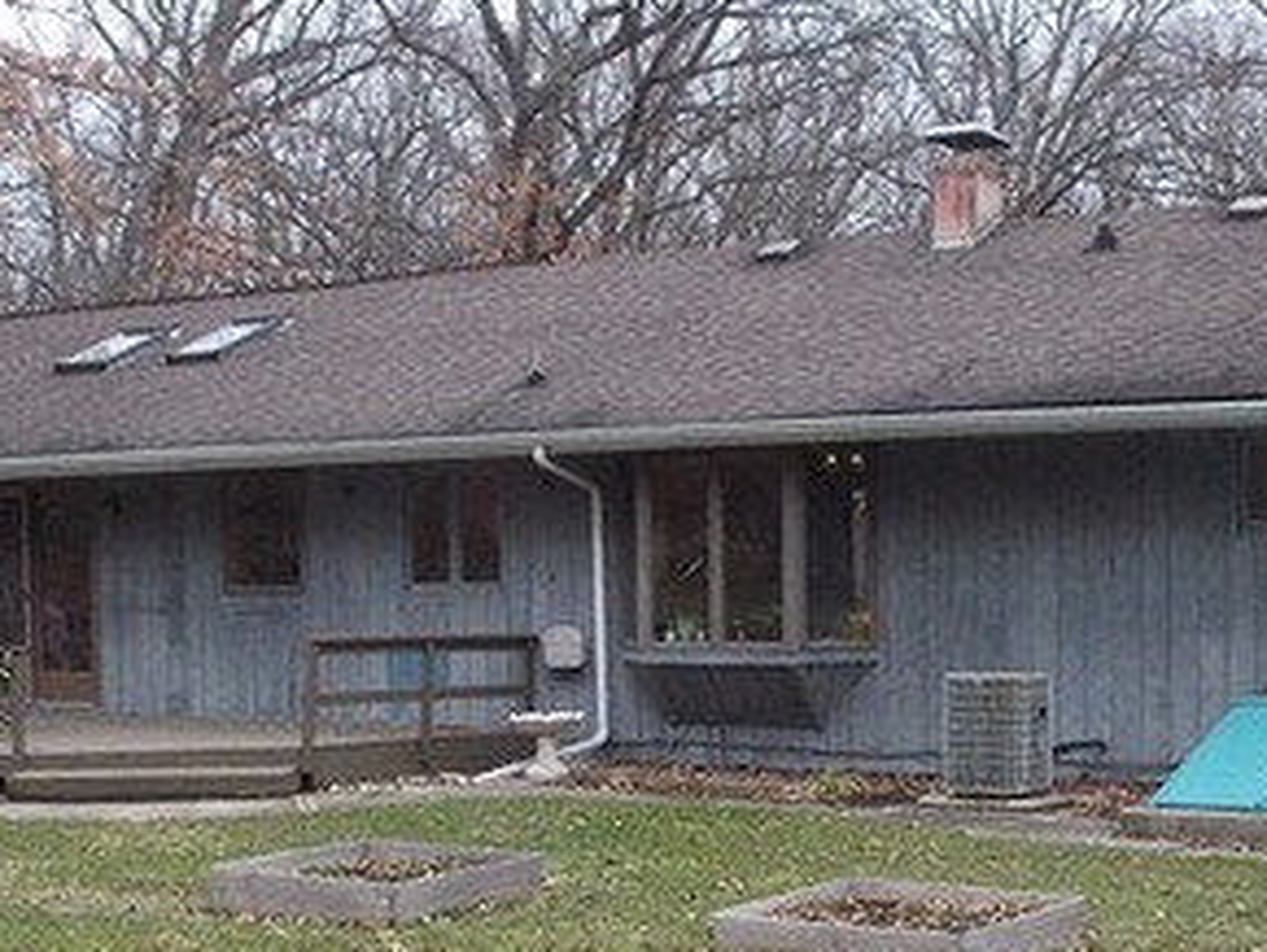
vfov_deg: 22.7
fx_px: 2344
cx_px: 559
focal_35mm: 64
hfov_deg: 30.2
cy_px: 734
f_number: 3.3
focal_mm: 4.1
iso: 250
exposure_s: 1/250
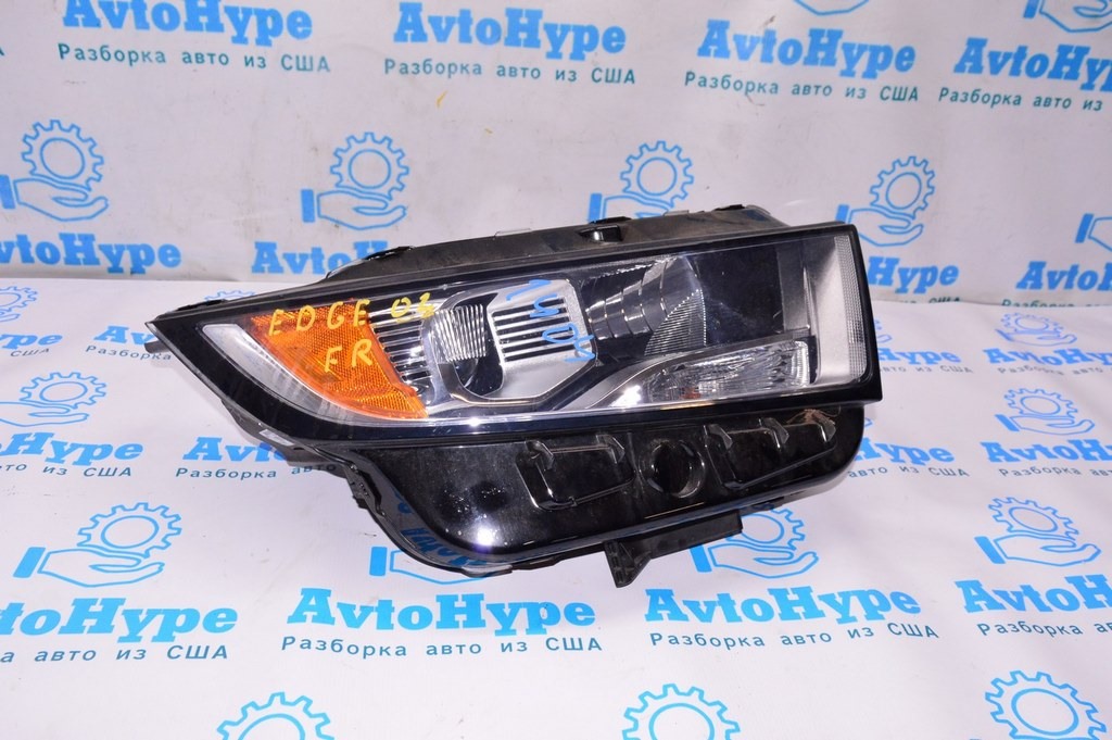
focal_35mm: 32
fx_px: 972
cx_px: 556
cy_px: 370
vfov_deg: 41.6
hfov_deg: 59.5
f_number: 8
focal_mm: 21
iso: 1600
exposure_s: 1/125
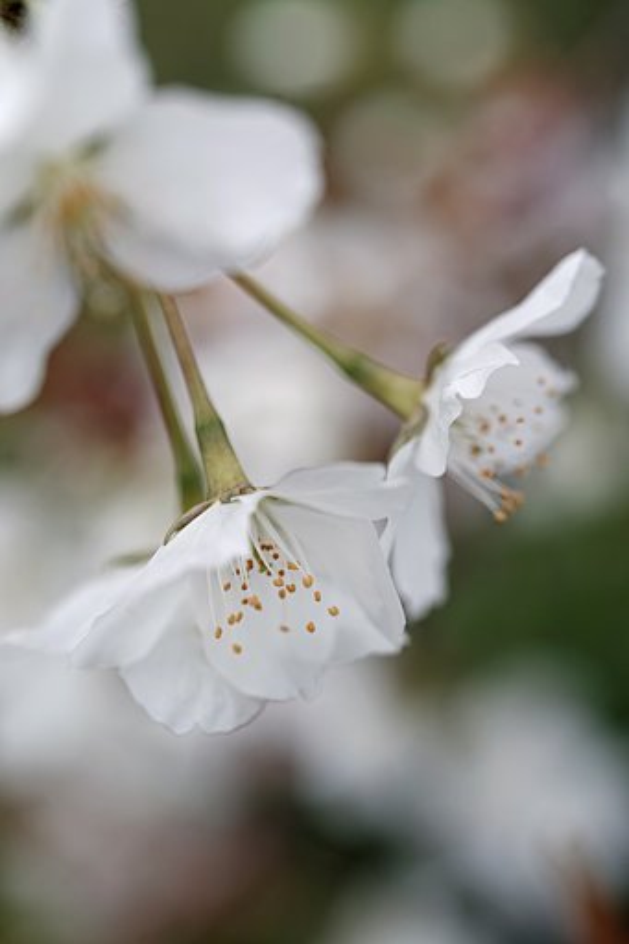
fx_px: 2439
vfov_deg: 21.9
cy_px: 472
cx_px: 314
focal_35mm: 93
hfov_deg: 14.7
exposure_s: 1/400
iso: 100
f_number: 4
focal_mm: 70
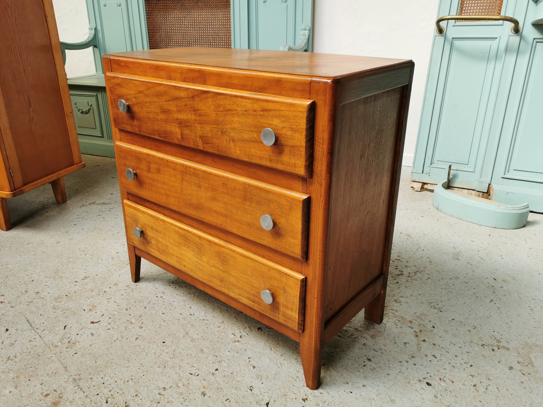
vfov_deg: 48.2
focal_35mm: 29
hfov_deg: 61.6
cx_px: 256
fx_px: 455
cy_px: 203
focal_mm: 5.58
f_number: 1.8
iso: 50
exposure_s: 1/142
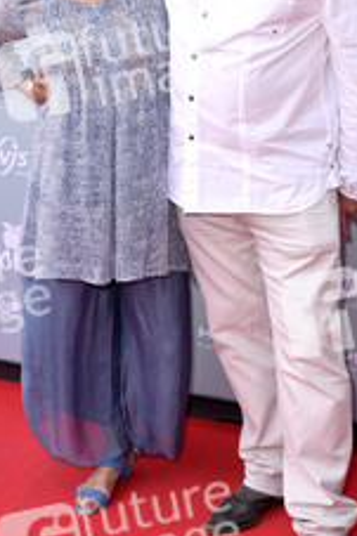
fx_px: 907
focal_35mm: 61
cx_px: 187
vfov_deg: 32.7
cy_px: 184
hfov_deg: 22.3
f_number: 6.3
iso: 320
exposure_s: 1/160
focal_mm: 23
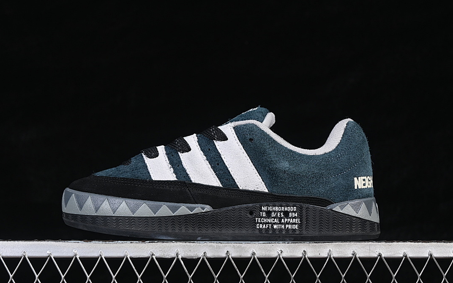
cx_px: 226
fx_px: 951
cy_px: 147
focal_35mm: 77
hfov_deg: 26.8
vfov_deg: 16.9
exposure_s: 1/60
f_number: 6.3
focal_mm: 50
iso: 160
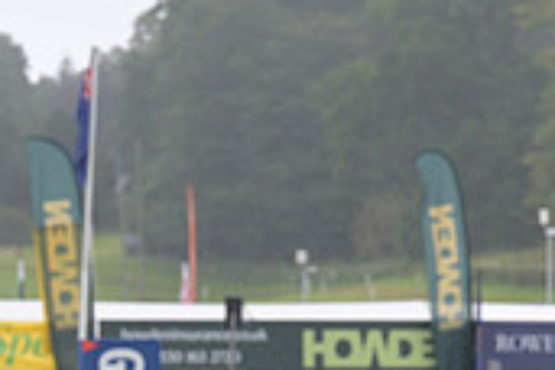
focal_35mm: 349
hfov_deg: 5.8
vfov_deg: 3.9
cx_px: 931
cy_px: 281
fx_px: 5380
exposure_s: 1/800
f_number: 5
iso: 560
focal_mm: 103
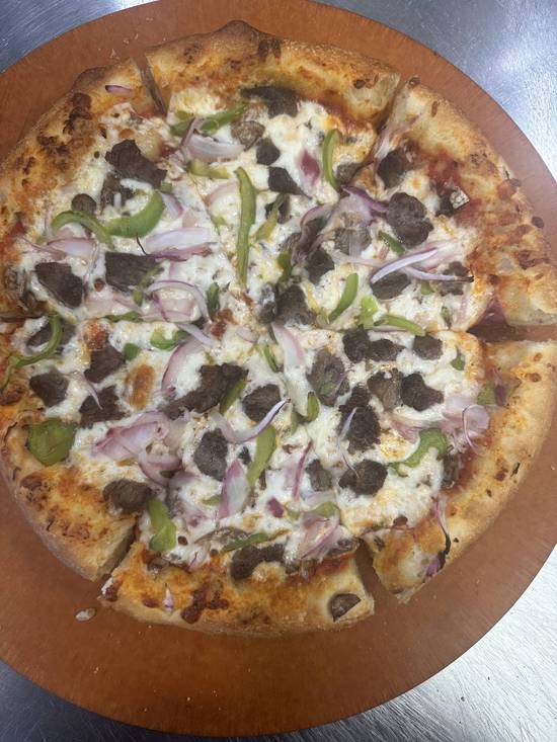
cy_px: 371
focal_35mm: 24
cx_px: 278
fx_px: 515
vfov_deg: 71.6
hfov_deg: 56.8
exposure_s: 1/120
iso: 100
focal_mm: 6.86
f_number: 1.78
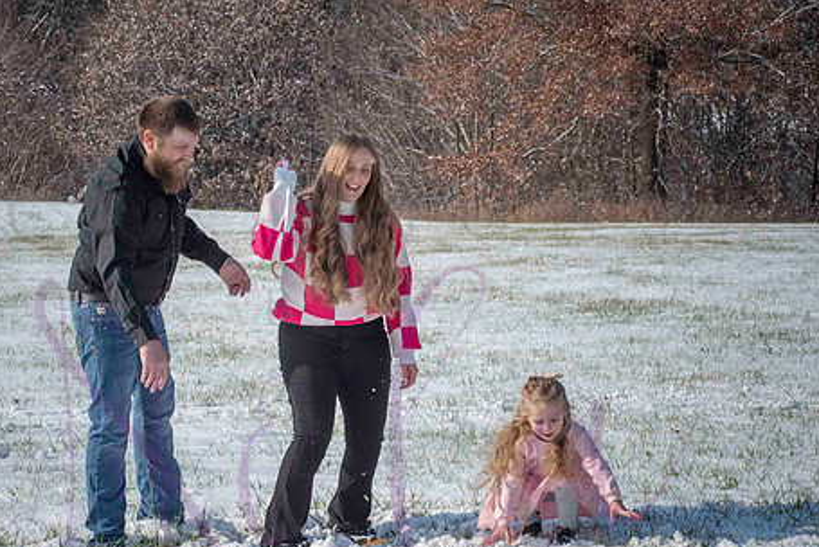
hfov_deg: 20.0
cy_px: 303
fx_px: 2322
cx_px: 338
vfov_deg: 13.4
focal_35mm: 102
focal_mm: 80
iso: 640
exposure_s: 1/1000
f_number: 14
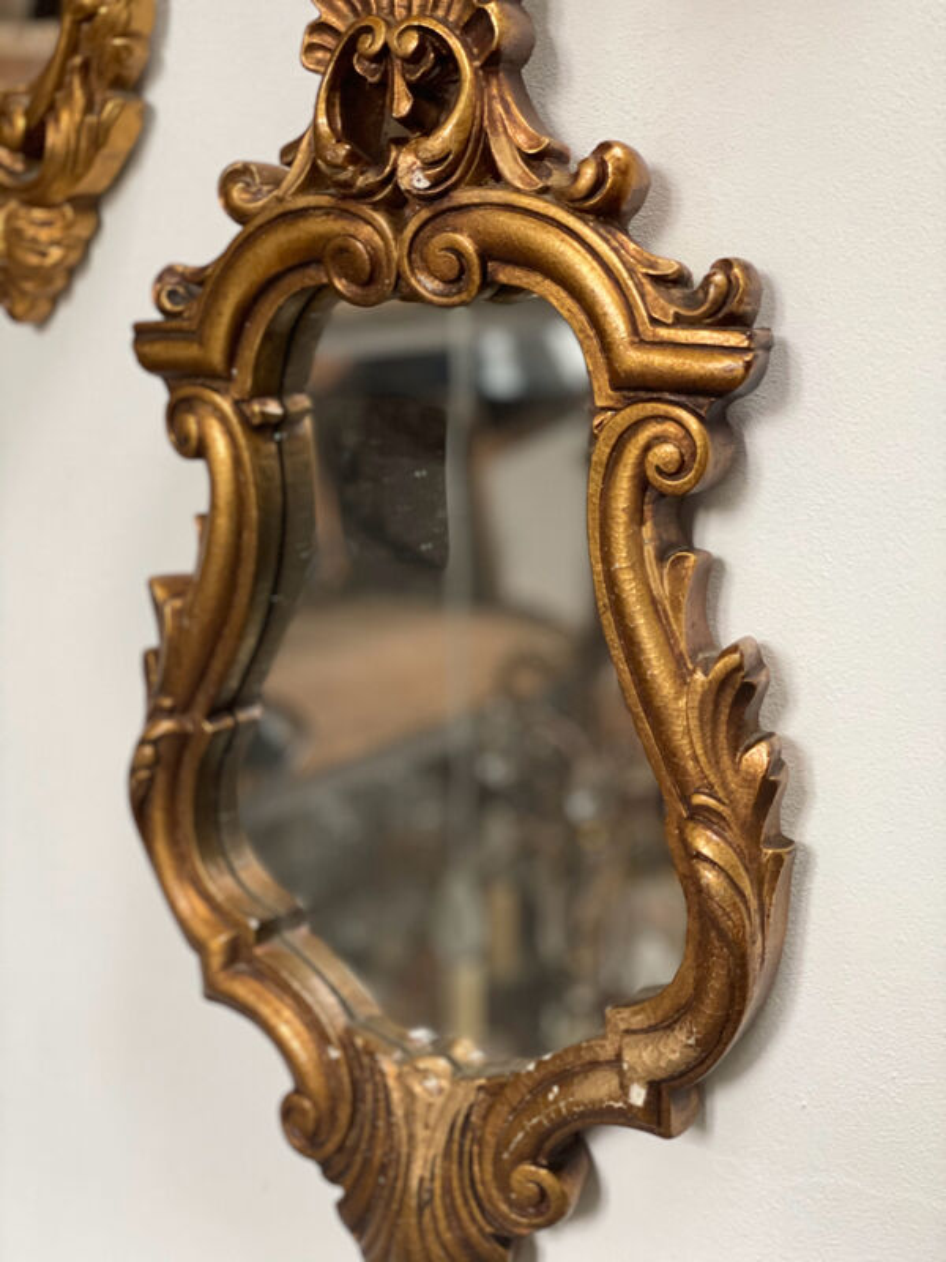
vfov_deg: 36.8
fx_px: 1895
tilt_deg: -9.8
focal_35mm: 52
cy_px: 631
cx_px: 473
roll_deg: -0.8
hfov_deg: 28.0
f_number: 2
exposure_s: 1/62
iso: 250
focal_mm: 6
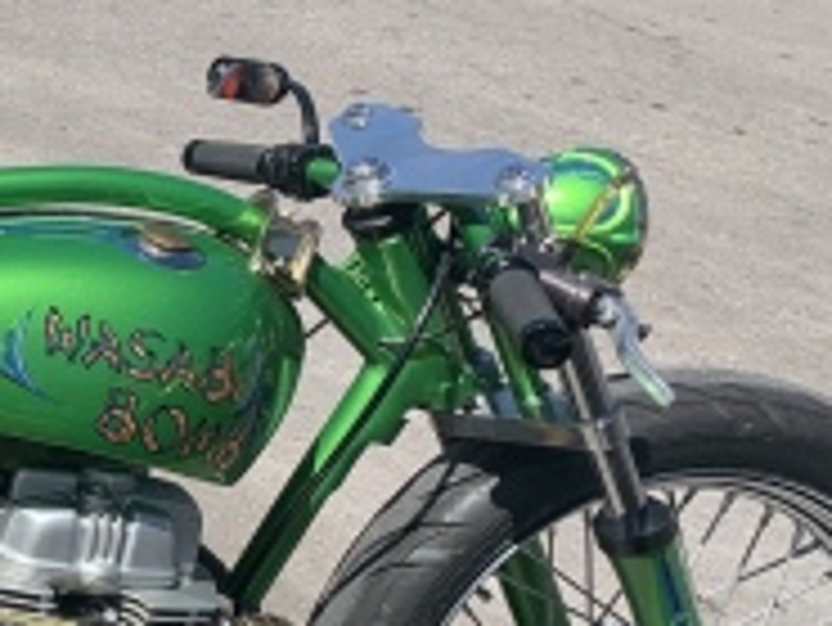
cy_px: 342
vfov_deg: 16.4
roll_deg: -2.0
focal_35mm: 90
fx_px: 2165
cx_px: -486
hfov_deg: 18.7
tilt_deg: -23.3
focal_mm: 4.25
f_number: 1.8
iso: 25
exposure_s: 1/1916
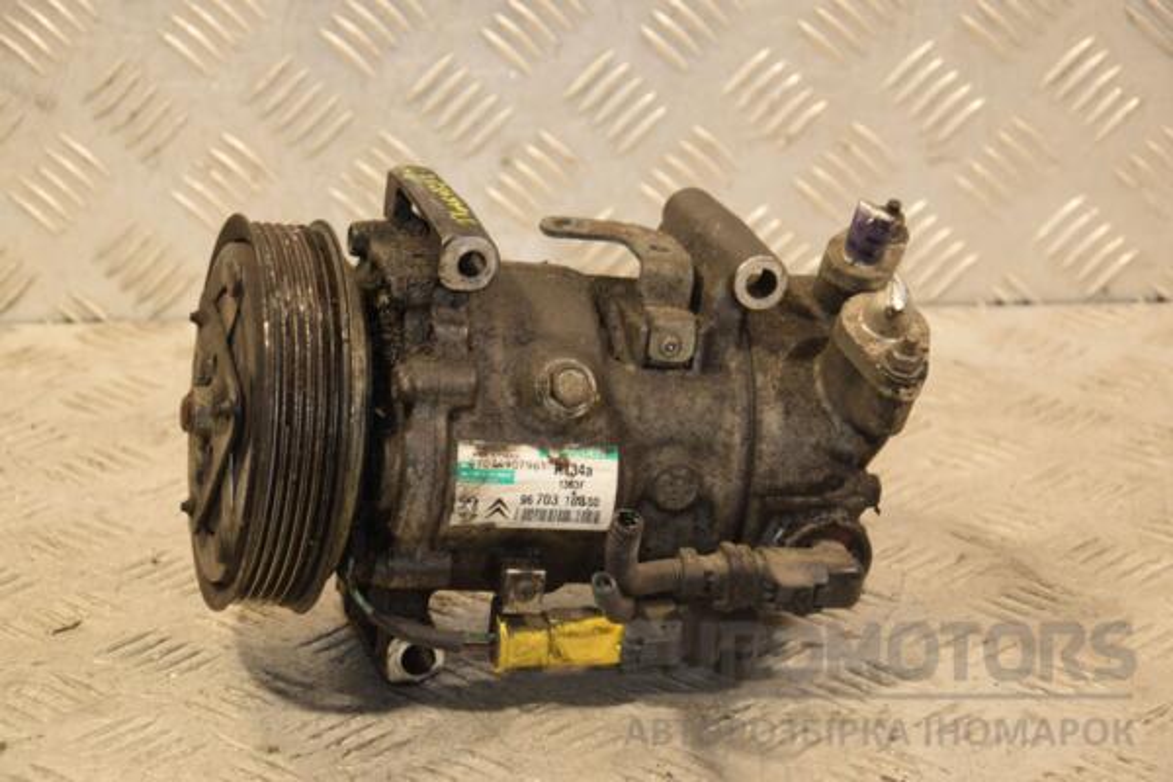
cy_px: 391
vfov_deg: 12.2
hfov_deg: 18.2
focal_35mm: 112
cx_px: 586
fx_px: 3665
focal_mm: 75
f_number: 6.3
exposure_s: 1/100
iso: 800
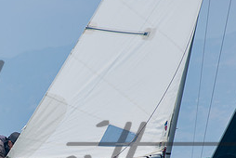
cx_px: 13
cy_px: 166
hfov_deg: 3.5
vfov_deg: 2.4
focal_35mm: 582
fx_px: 3820
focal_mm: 170
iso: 400
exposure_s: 1/1250
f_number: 8
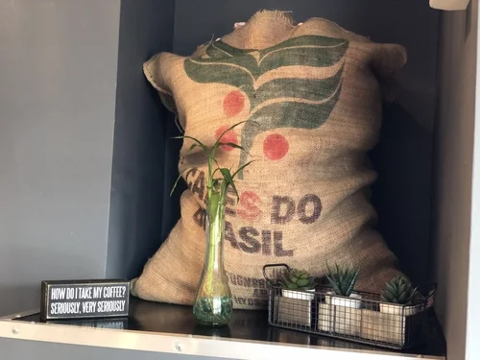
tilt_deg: +2.1
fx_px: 721
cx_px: 240
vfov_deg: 28.0
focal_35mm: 52
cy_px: 180
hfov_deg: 36.8
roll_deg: -2.1
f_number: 2.4
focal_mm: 6
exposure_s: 1/24
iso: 125
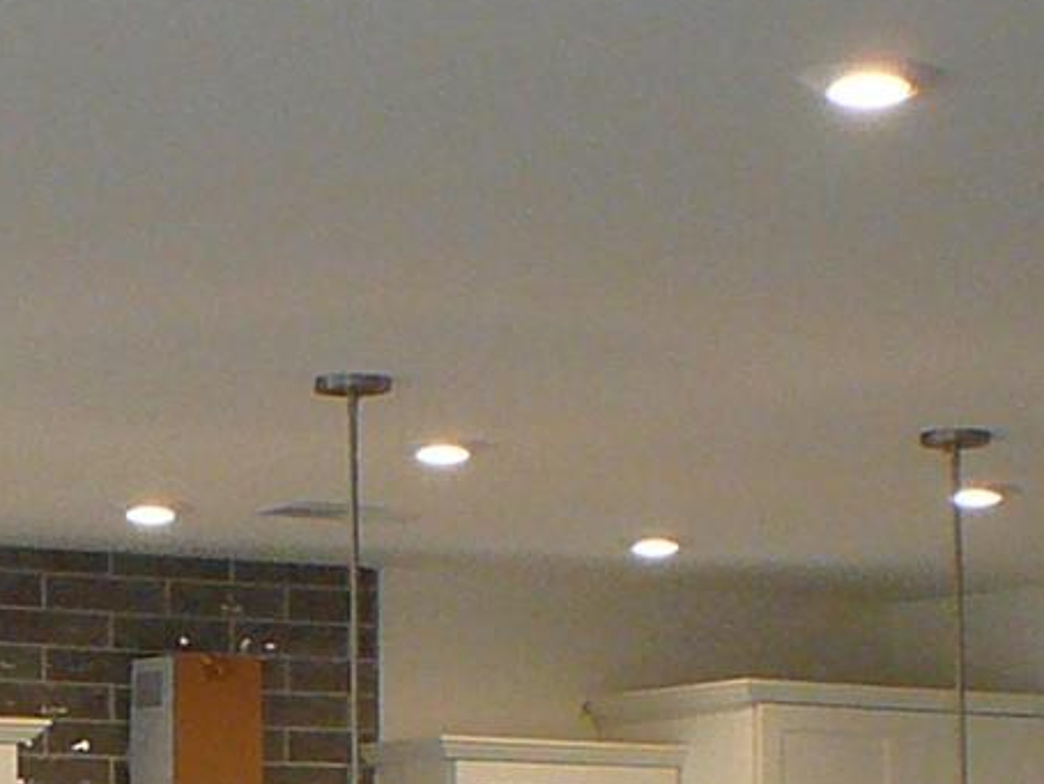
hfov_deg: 9.3
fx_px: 6397
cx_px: 310
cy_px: 1216
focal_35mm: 212
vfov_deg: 6.9
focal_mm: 7
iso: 200
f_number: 3.3
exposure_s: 1/80
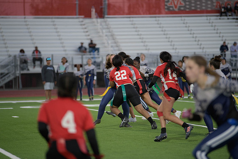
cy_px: 80
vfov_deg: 6.9
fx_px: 1322
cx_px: 119
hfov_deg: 10.3
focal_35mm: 200
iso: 1100
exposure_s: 1/640
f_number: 2.8
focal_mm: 200
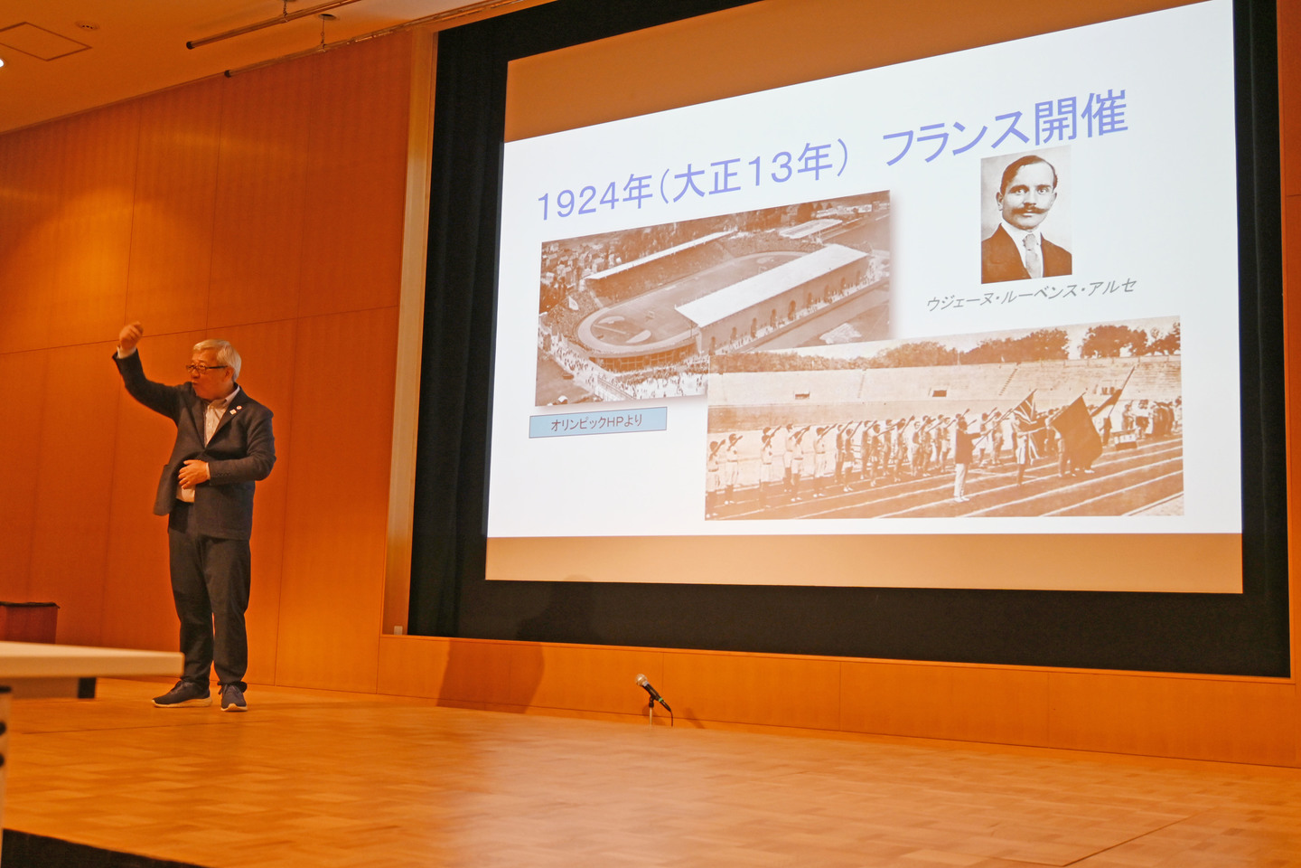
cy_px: 434
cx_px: 650
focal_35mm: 39
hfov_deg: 49.6
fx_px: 1409
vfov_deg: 34.2
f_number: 4.5
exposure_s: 1/125
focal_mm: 26
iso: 560
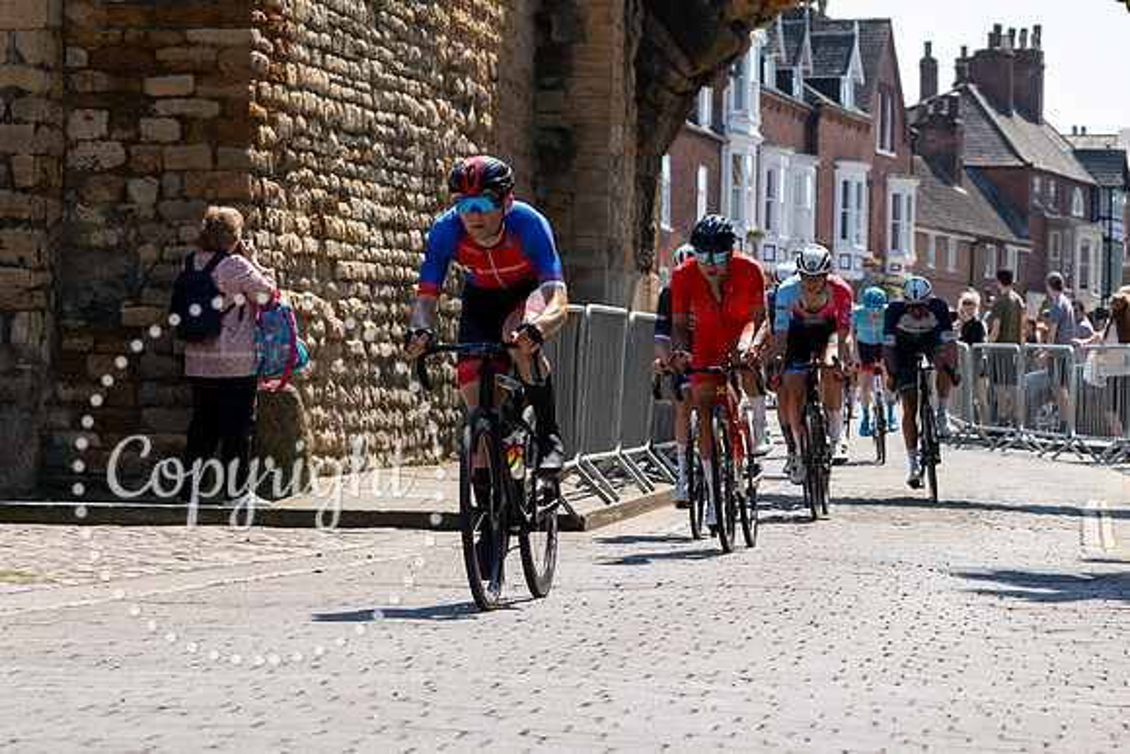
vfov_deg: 9.6
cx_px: 365
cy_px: 251
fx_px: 4488
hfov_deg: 14.3
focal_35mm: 143
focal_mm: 75
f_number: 5
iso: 160
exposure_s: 1/800
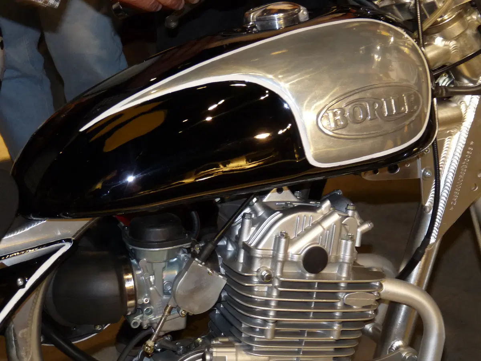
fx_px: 1181
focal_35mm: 85
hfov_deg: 23.0
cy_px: 180
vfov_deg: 17.4
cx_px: 240
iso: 200
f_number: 3.4
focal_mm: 12.8
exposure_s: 1/40
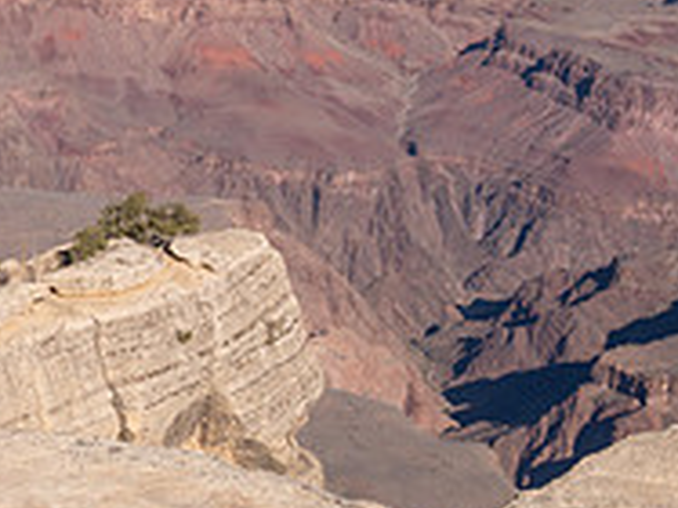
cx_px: -109
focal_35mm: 85
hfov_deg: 21.6
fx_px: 1664
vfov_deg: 17.0
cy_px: 15
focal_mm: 28
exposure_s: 1/2500
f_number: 8
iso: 400
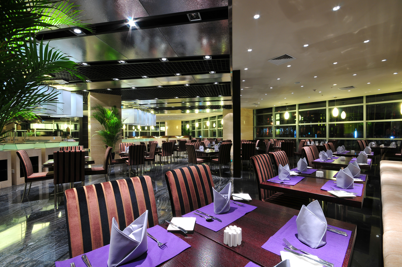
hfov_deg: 95.0
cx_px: 201
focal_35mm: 16
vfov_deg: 71.9
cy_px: 134
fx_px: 184
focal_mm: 11
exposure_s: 5
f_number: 16
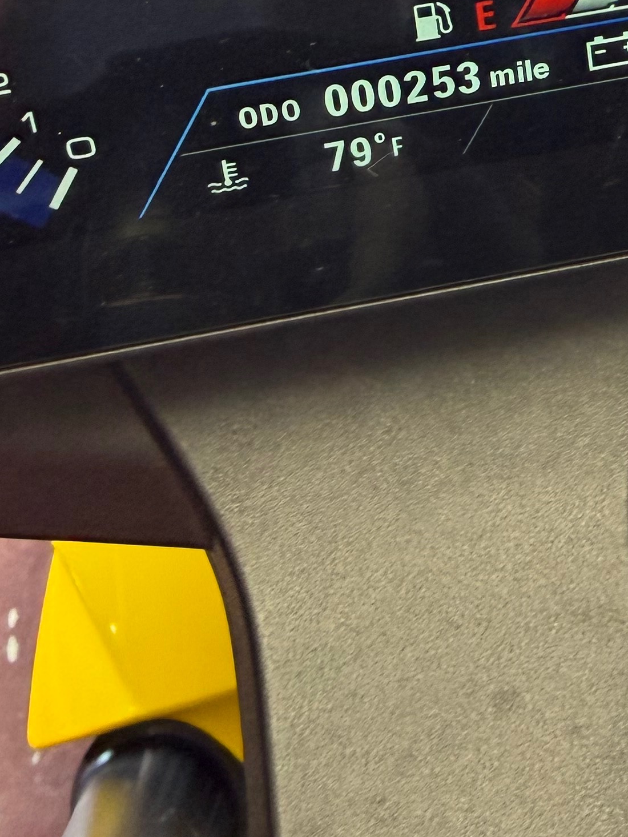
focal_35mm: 66
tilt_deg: -50.9
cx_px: 525
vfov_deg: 27.5
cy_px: -24
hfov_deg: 21.9
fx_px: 1596
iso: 250
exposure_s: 1/120
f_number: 2.2
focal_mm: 2.22
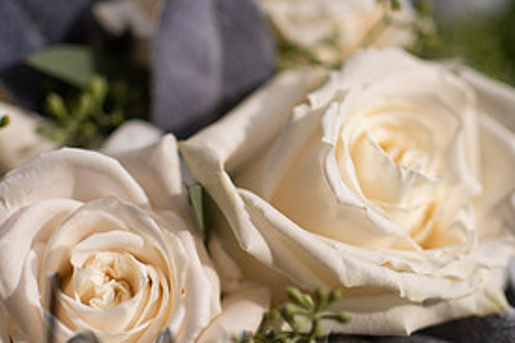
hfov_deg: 21.5
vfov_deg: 14.3
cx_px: 228
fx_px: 1358
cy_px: 241
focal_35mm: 95
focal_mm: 45
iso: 125
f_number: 1.8
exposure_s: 1/1000
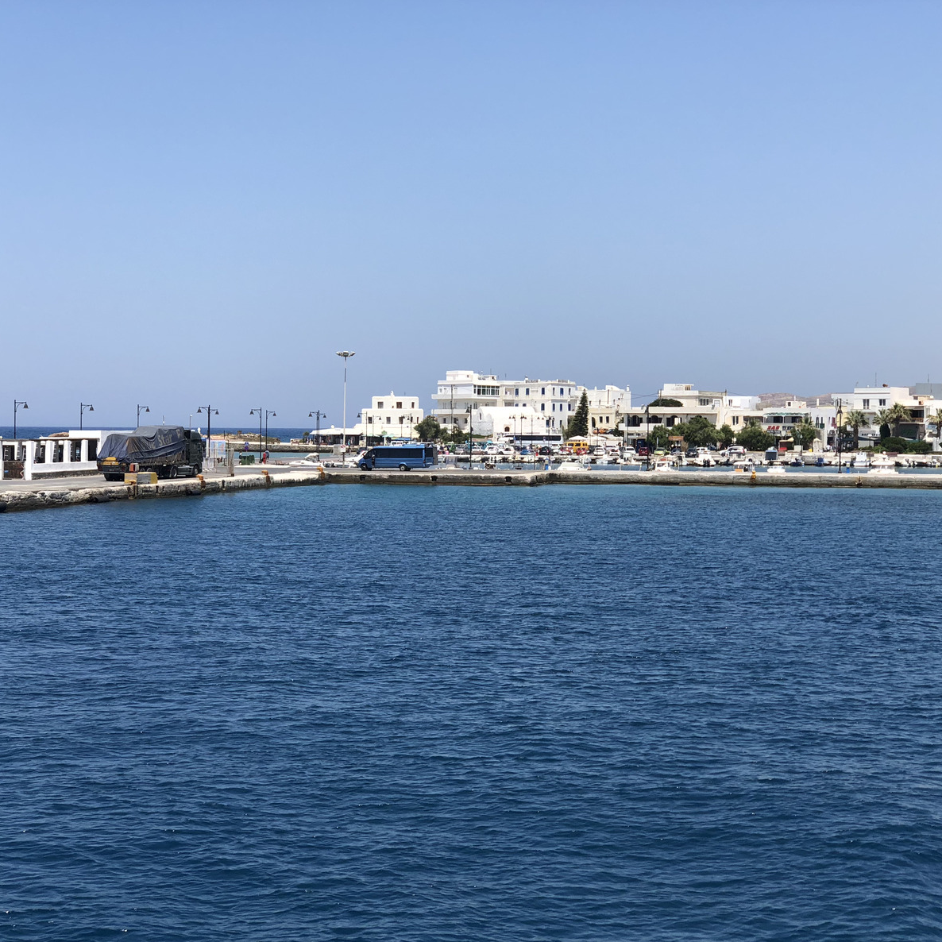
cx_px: 458
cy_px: 474
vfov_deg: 27.7
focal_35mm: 62
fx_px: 1909
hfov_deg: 27.7
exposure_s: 1/1230
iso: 16
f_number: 2.4
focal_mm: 6
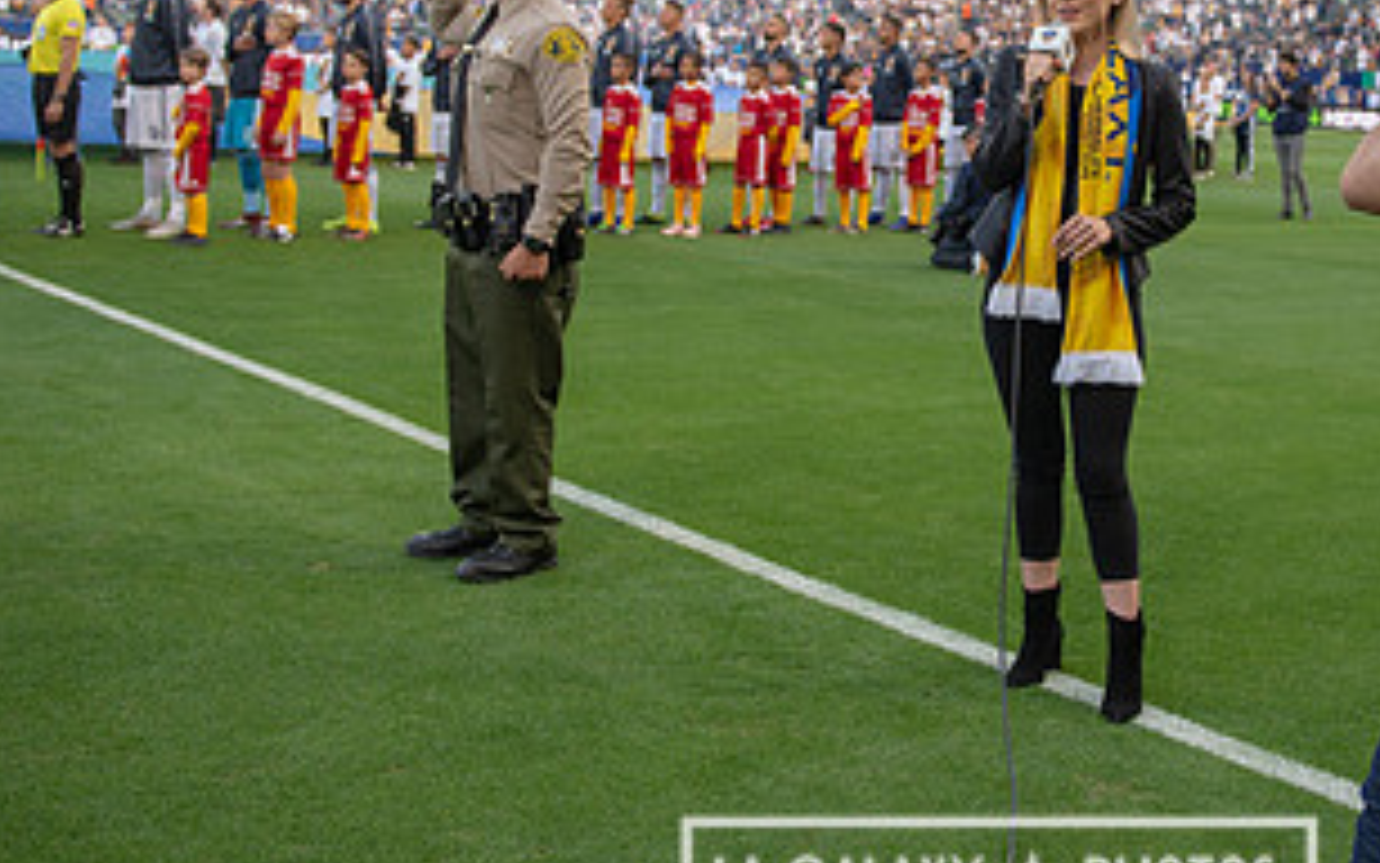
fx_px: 2031
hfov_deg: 36.8
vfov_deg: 23.7
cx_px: 998
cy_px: 205
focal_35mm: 54
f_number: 2.8
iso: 400
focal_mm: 28
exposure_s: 1/640
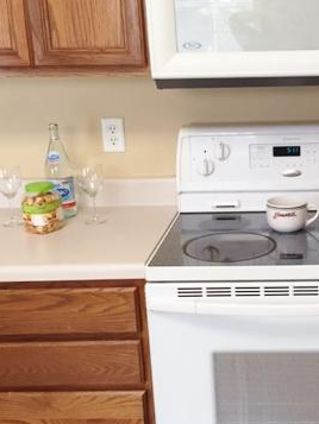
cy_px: 211
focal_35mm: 52
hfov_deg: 27.3
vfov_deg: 36.8
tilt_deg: -15.9
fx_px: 639
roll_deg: +0.8
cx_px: 268
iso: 40
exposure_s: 1/30
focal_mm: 4.15
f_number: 2.2
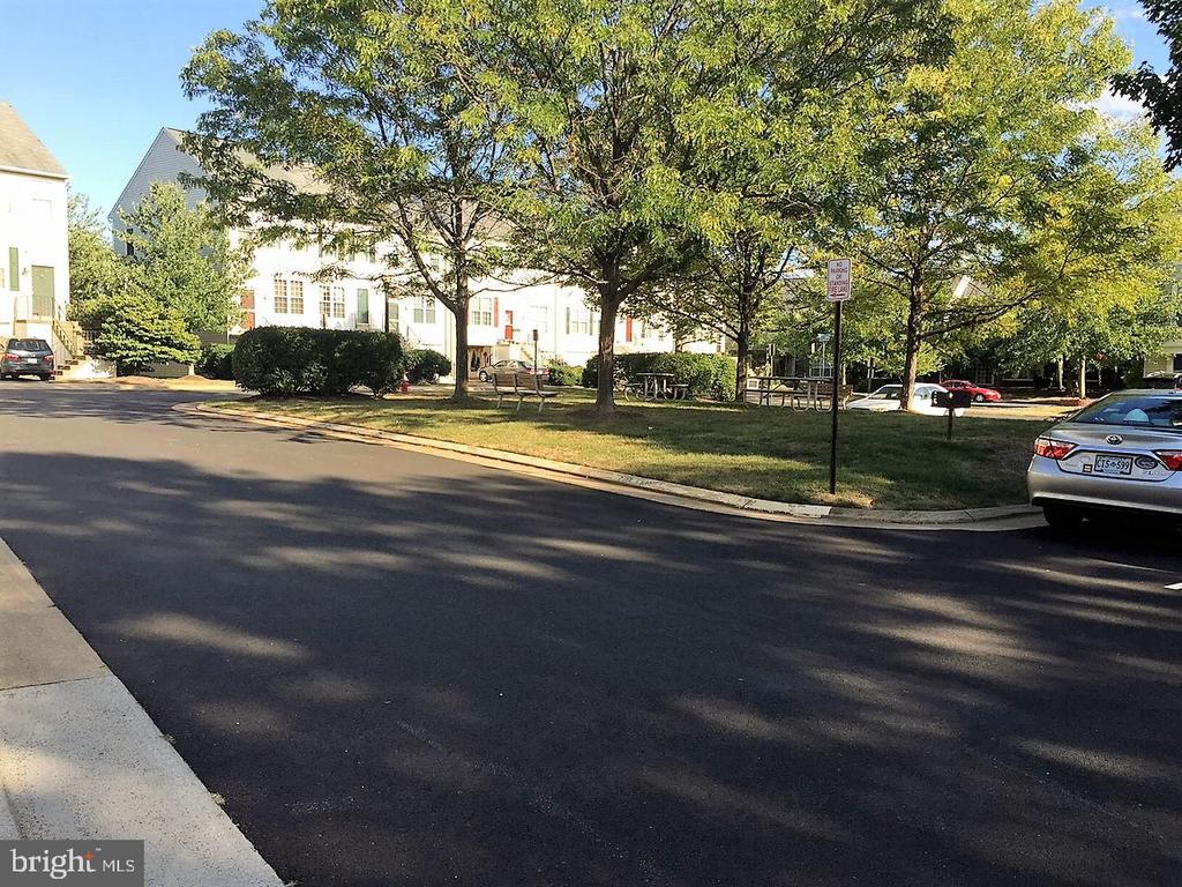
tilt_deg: -6.5
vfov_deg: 48.2
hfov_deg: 61.7
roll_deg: -1.8
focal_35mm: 29
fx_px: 990
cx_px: 591
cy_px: 444
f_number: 2.2
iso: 32
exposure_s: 1/590
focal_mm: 4.15
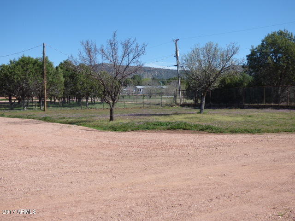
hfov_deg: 42.1
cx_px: 148
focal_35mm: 45
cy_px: 110
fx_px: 383
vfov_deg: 32.2
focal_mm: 7.79
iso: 100
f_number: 3.7
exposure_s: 1/1000
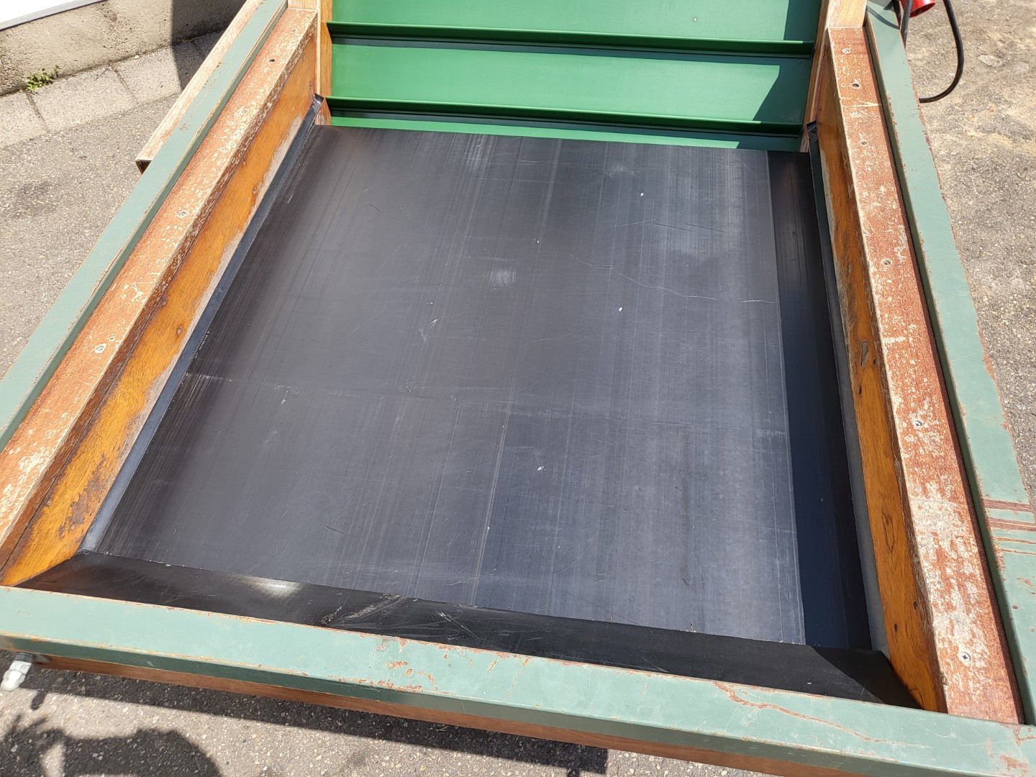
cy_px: 388
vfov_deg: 53.1
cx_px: 518
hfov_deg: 67.3
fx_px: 778
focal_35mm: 26
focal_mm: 4.25
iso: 50
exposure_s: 1/1391
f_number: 1.8
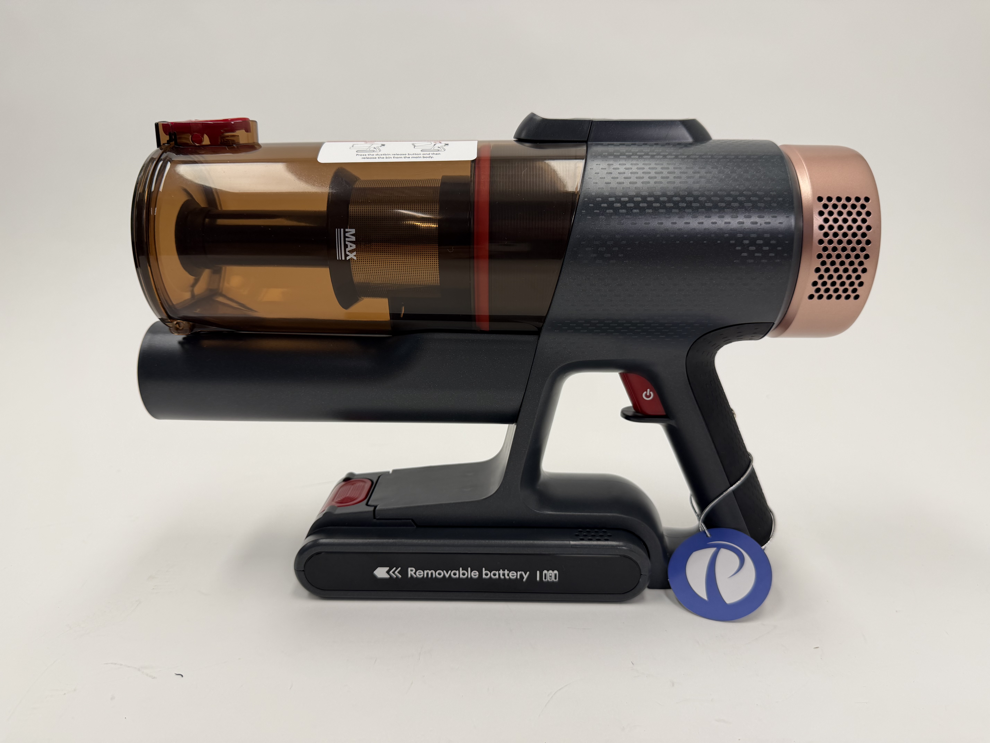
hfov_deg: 71.6
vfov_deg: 56.8
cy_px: 372
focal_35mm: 24
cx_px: 495
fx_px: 686
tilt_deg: -15.8
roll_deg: +0.4
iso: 64
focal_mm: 6.76
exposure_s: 1/266
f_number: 1.78
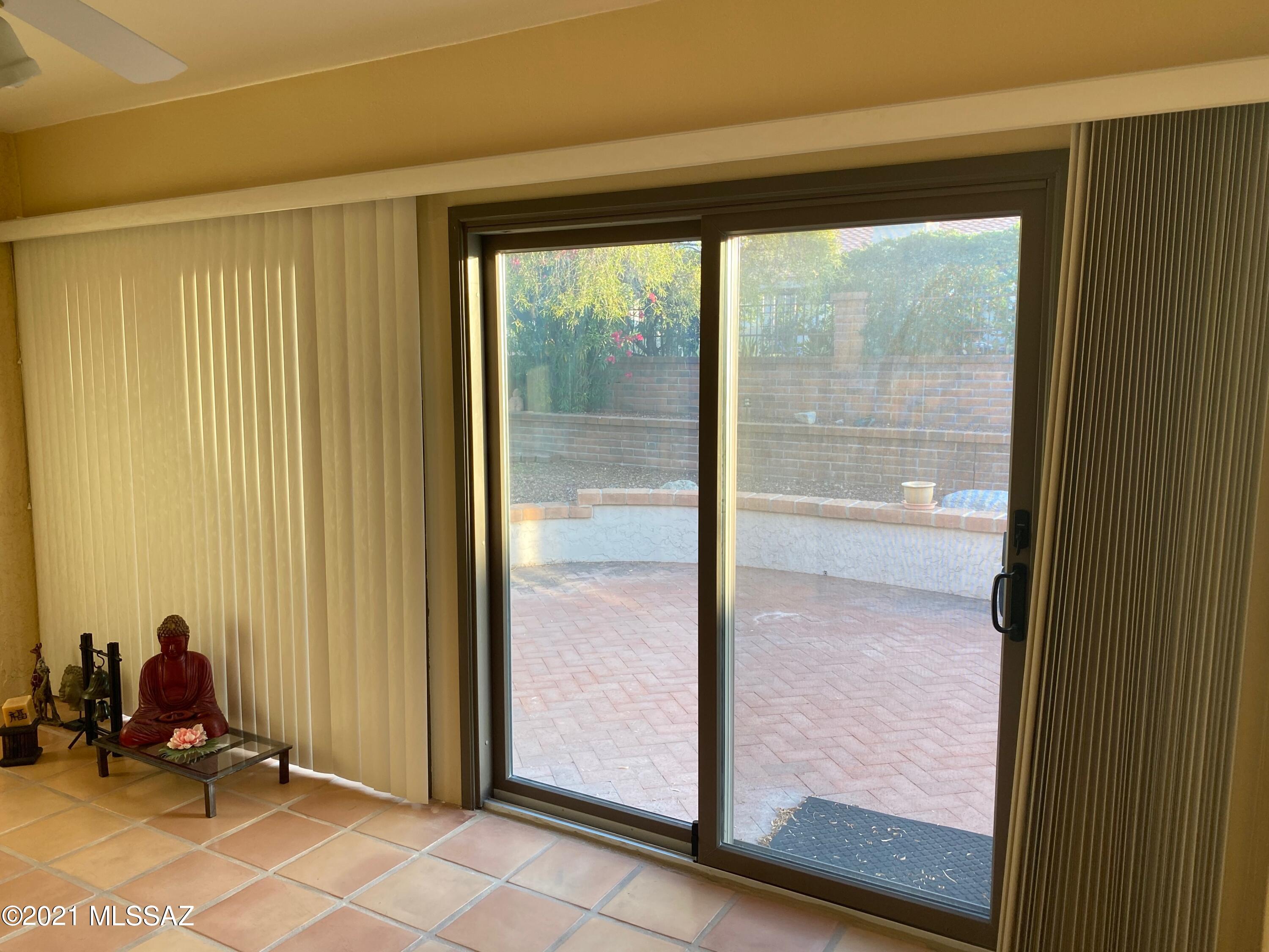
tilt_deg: -6.8
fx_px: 953
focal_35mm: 26
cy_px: 476
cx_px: 634
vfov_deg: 53.1
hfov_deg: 67.3
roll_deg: -1.0
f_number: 1.8
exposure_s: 1/120
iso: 80
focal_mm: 4.25
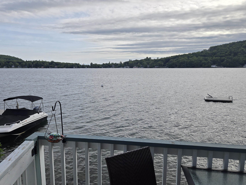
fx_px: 192
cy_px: 93
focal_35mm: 27
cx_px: 103
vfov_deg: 51.4
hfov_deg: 64.9
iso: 25
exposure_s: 1/1962
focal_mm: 5.4
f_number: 1.8
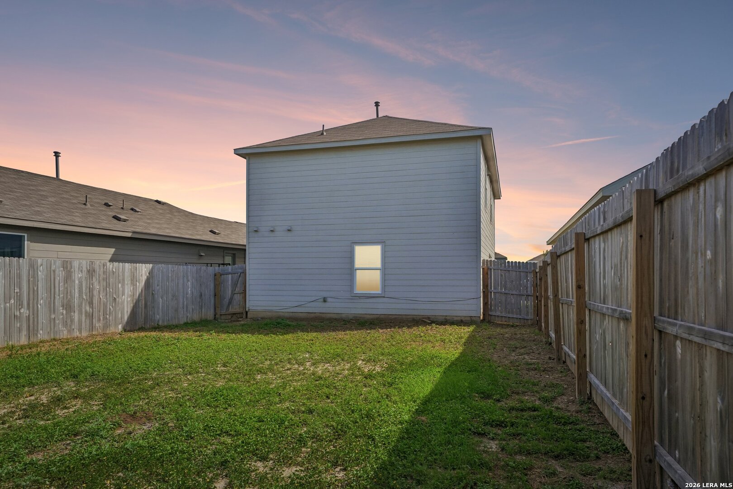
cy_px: 244
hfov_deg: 73.7
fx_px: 489
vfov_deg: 53.1
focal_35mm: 24
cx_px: 366
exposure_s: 1/1600
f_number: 8
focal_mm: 24
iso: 800
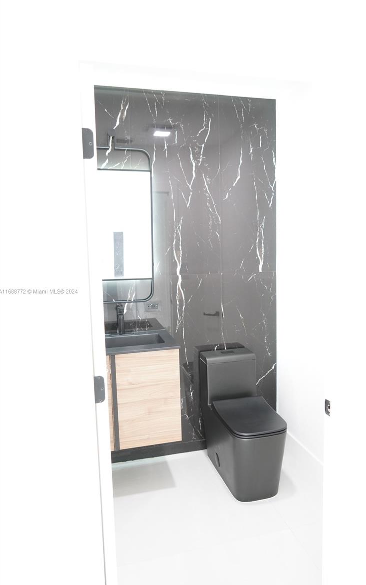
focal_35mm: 25
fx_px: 399
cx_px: 196
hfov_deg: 49.3
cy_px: 291
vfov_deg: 72.5
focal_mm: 24
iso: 1250
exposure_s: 1/30
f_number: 4
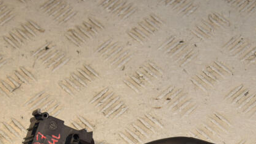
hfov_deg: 19.8
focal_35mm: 108
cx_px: 150
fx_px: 733
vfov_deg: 11.2
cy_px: 119
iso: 800
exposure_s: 1/200
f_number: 9
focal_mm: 48
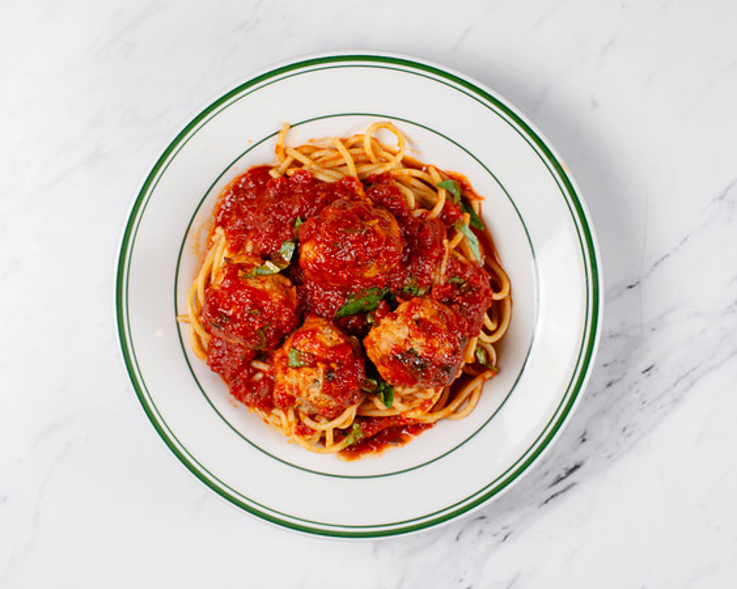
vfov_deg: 22.7
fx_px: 1470
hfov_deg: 28.1
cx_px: 338
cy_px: 272
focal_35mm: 67
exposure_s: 1/200
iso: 200
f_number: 9
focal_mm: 50
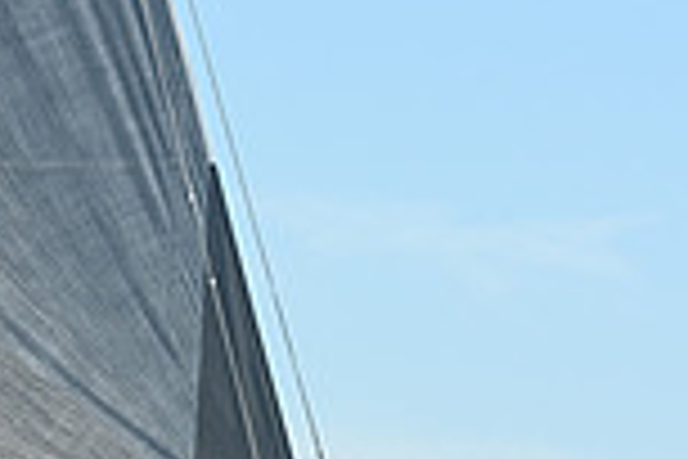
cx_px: -486
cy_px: 443
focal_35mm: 371
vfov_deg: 3.7
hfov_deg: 5.5
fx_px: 7090
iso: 320
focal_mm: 98
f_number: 6.3
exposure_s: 1/1000
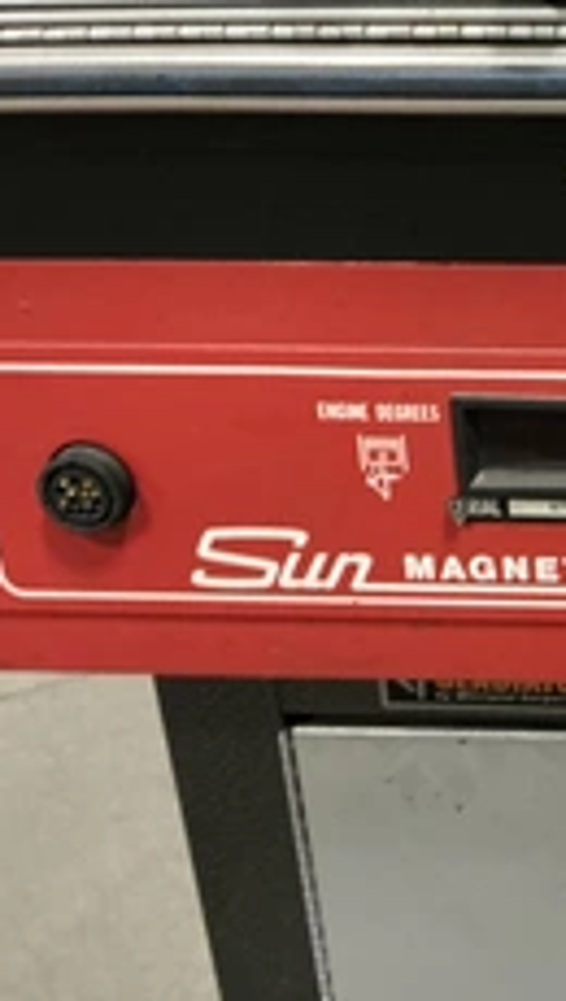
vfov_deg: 39.1
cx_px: 714
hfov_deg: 20.9
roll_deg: -0.3
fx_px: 1409
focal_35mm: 53
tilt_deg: -25.6
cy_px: 522
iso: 320
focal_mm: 3
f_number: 1.8
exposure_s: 1/30
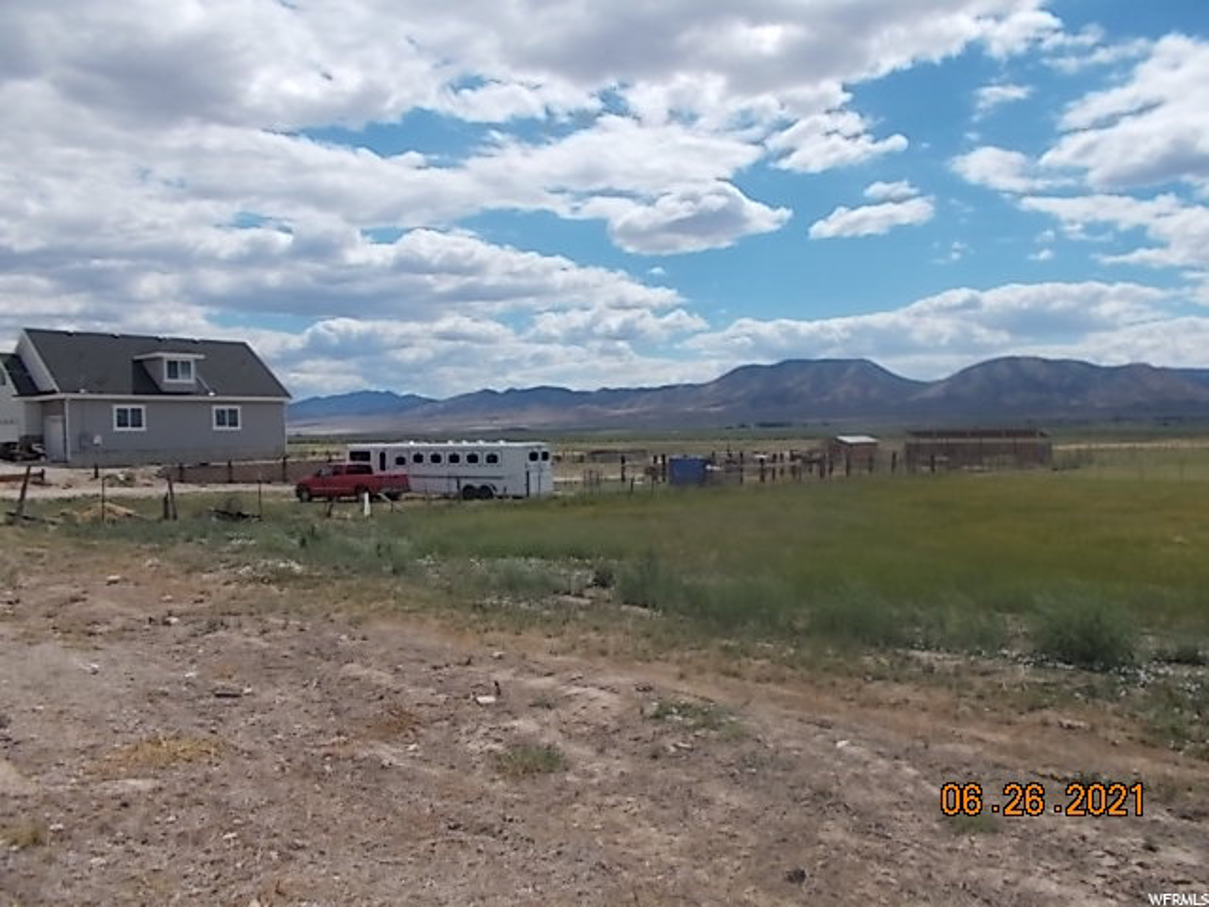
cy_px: 454
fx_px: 908
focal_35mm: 26
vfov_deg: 53.1
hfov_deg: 67.3
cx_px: 604
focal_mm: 4.6
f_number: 8
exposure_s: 1/250
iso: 80
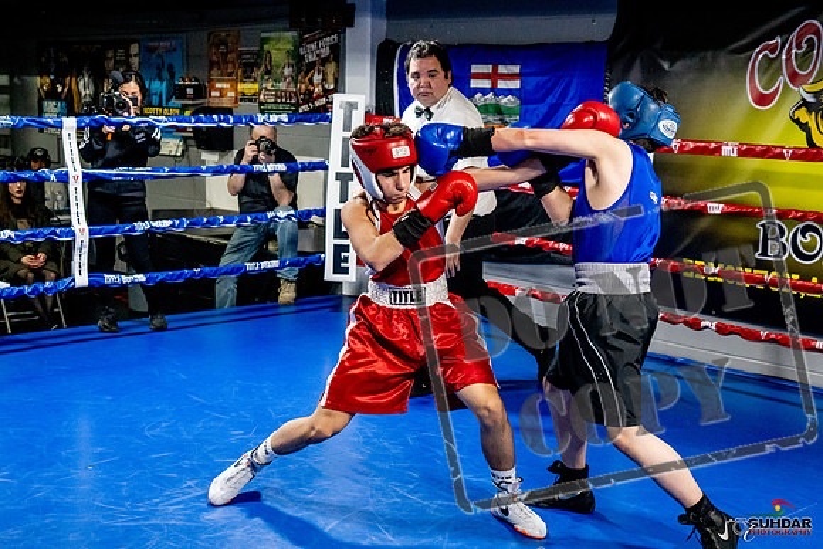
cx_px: 412
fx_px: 1189
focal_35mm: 52
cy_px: 274
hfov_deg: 38.2
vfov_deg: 26.0
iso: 5000
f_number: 2.8
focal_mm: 35
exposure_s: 1/800
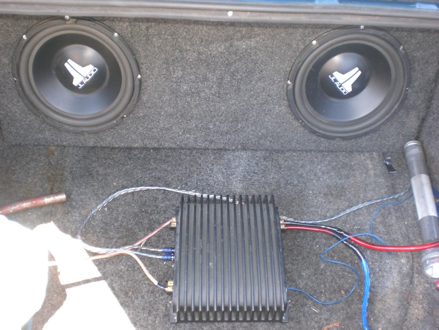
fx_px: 482
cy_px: 165
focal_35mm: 38
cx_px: 220
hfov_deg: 49.0
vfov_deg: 37.7
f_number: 3.1
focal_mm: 6.3
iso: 200
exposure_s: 1/80
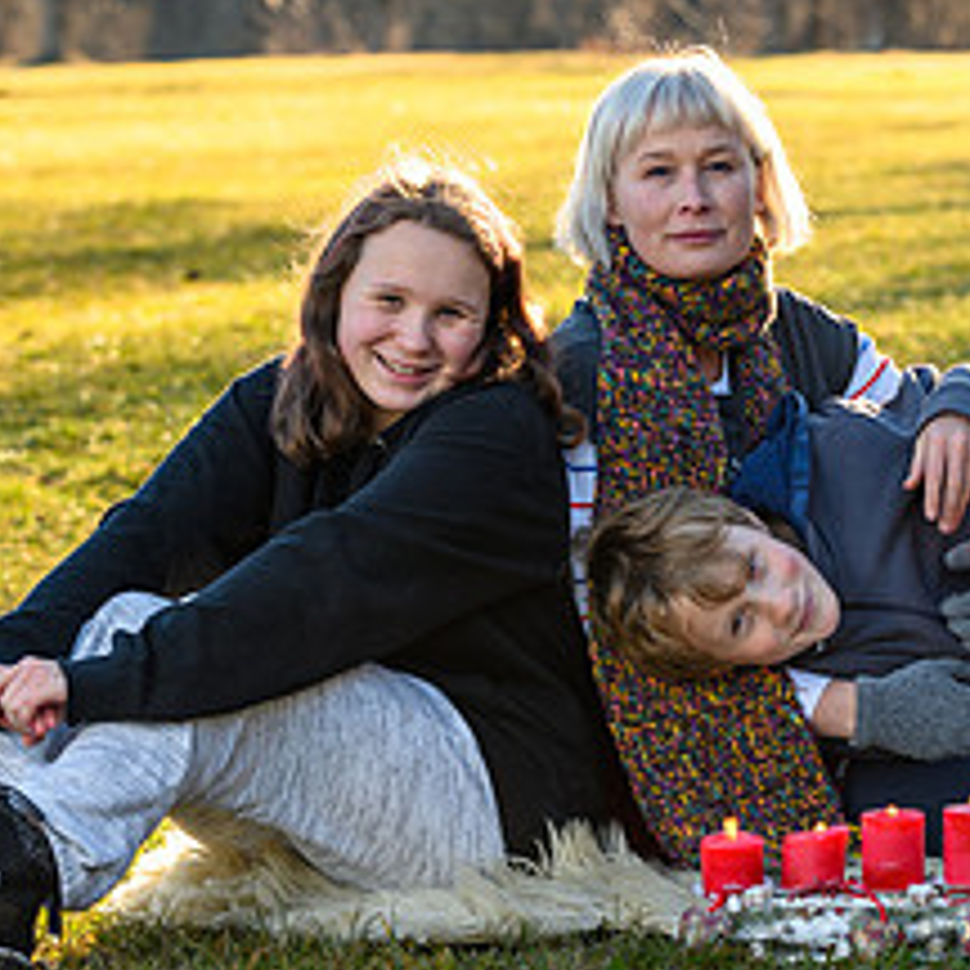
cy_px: 593
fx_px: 7387
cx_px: 925
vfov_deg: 7.5
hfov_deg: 7.5
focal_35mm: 233
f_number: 5.6
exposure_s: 1/125
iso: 100
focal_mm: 102
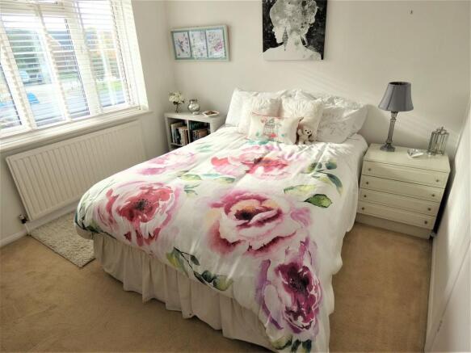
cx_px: 236
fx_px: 286
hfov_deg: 79.0
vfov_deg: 63.4
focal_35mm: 21
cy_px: 176
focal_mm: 3.6
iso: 80
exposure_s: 1/160
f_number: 2.8
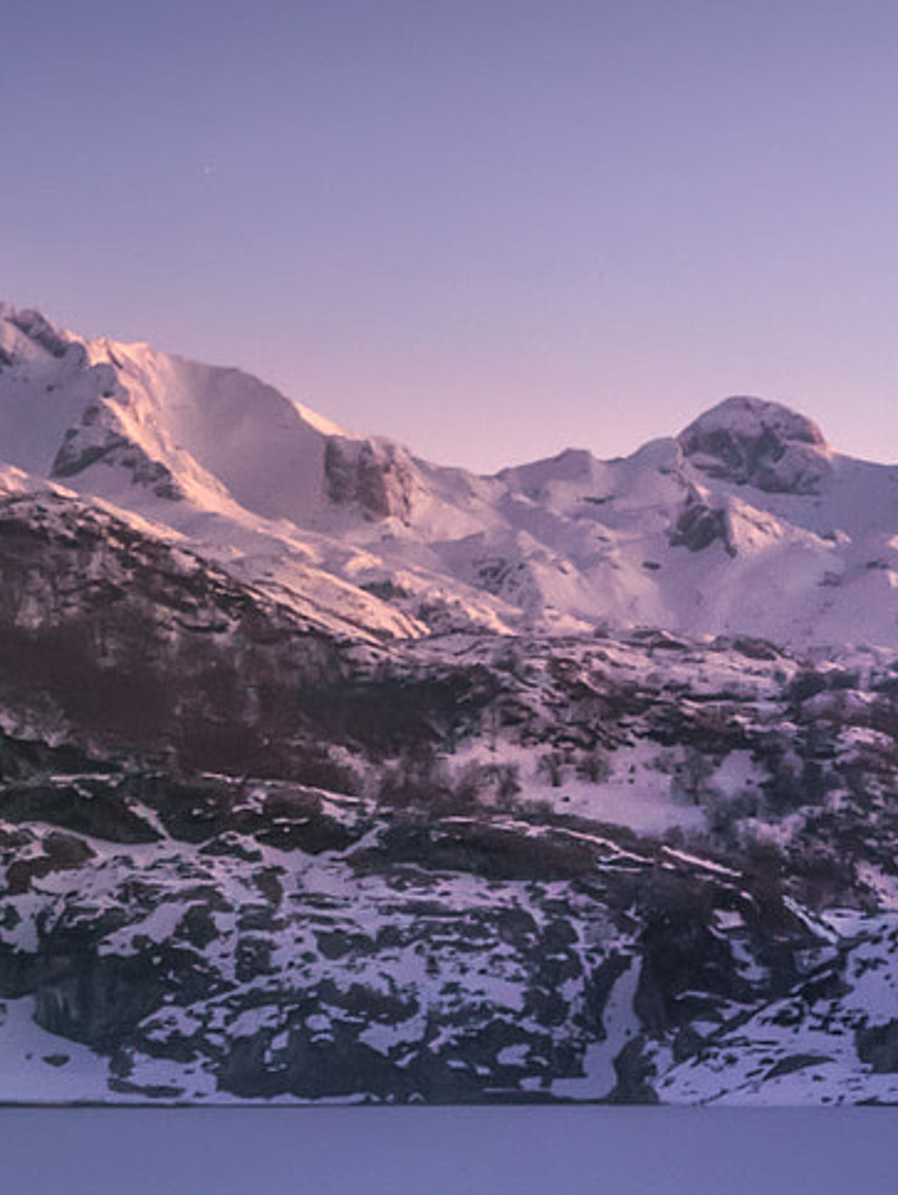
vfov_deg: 17.2
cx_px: 999
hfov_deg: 13.8
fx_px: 3627
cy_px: 1677
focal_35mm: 105
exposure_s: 3.2
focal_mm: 33
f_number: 11
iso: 2500
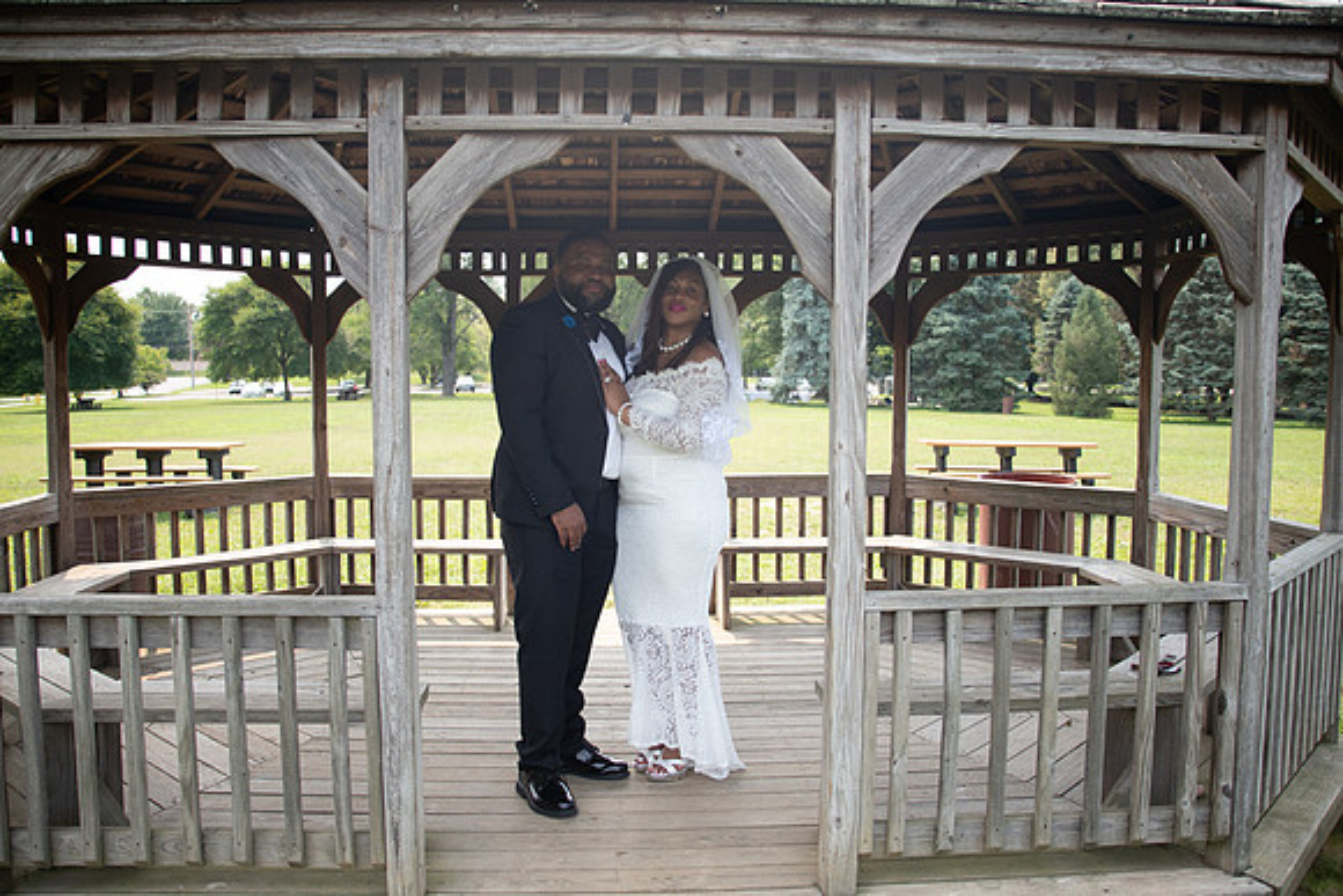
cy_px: 448
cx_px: 672
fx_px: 1082
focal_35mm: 29
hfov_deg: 63.6
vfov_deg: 45.0
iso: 800
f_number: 3.7
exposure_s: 1/1600
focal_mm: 28
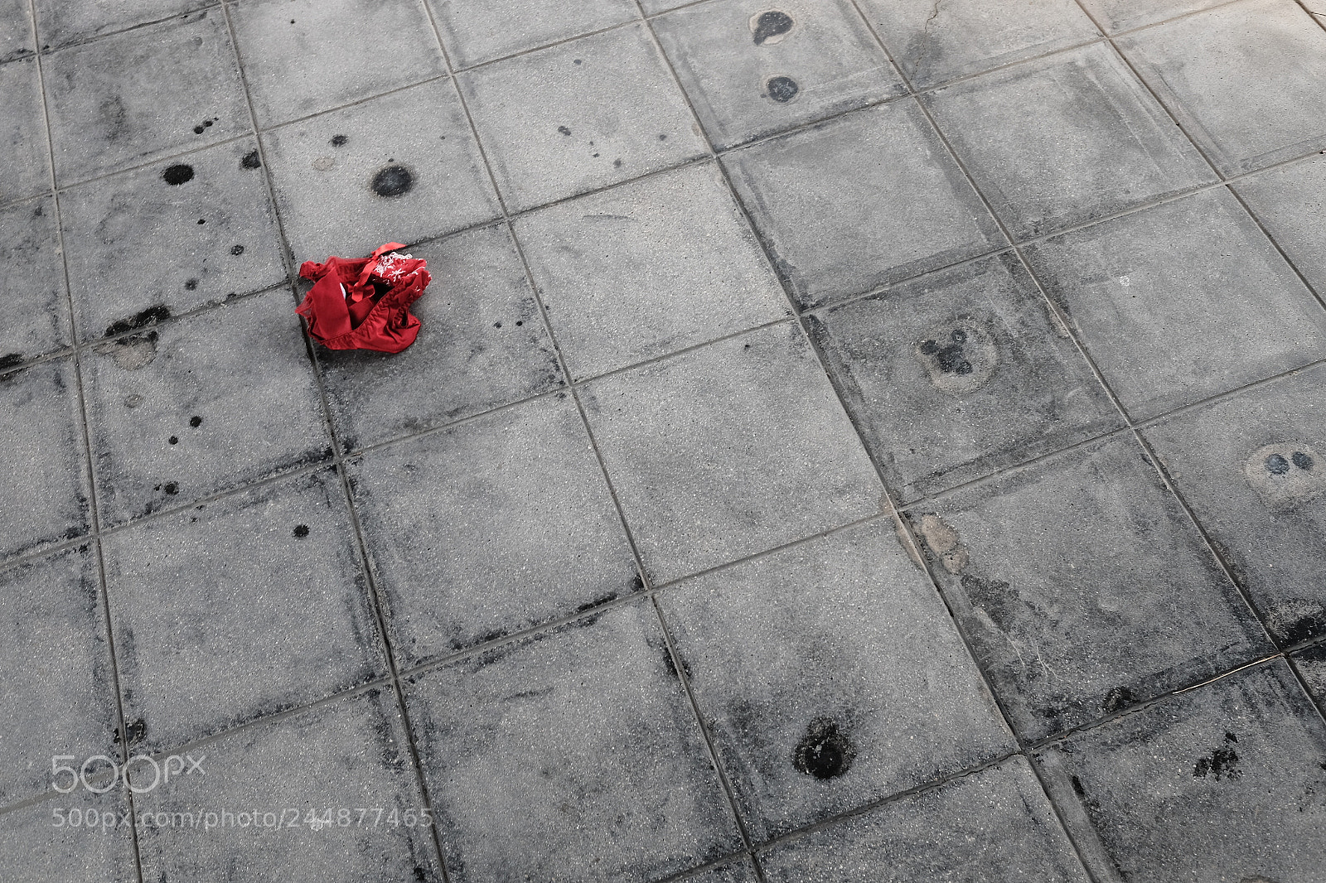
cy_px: 442
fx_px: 1289
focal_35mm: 35
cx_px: 663
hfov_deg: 54.4
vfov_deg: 37.8
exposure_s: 1/60
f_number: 5
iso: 800
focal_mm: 23
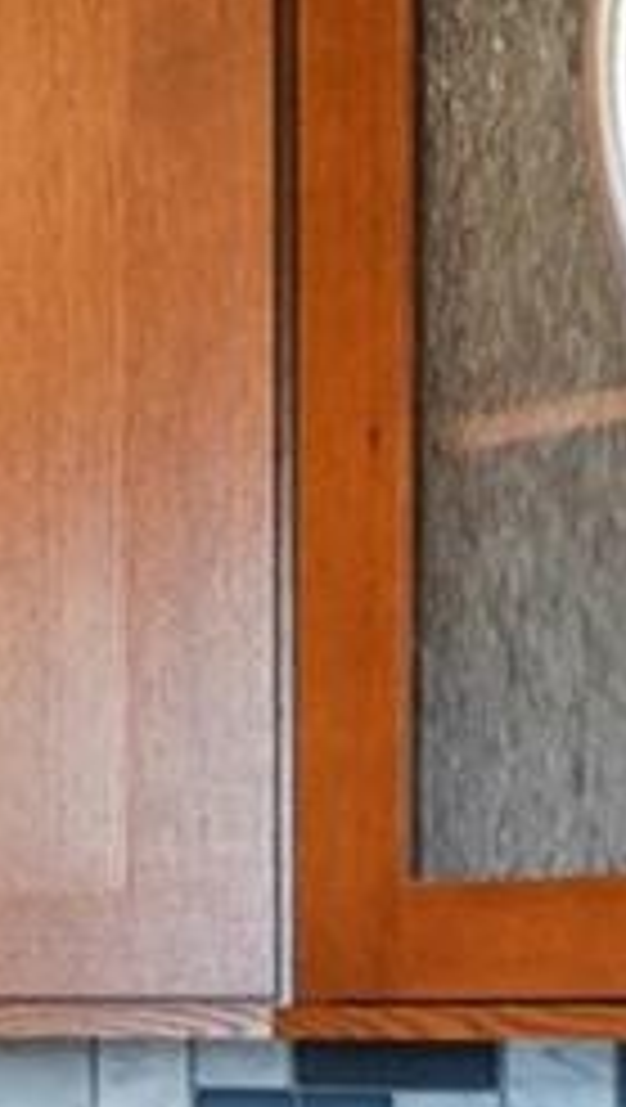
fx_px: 3120
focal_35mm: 106
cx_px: -2671
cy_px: 1012
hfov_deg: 6.0
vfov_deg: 19.7
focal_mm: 10.4
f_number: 8
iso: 800
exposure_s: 1/5
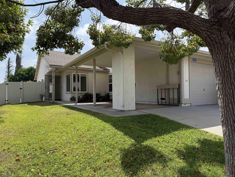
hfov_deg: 71.6
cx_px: 118
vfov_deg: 56.8
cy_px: 88
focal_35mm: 24
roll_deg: +0.0
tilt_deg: +2.2
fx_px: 163
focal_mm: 6.76
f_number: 1.78
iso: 100
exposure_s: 1/3584
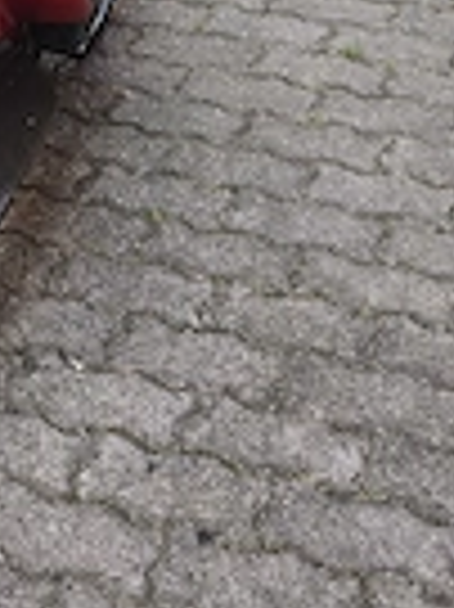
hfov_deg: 19.7
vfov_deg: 28.2
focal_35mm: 68
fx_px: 1191
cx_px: -153
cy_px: 149
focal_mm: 6.18
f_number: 1.65
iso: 64
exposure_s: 1/100
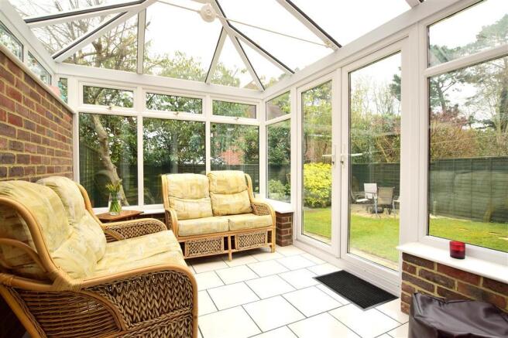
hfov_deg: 92.5
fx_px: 243
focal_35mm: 17
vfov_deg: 69.6
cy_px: 169
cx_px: 254
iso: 400
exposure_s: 1/200
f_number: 8
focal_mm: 11.5
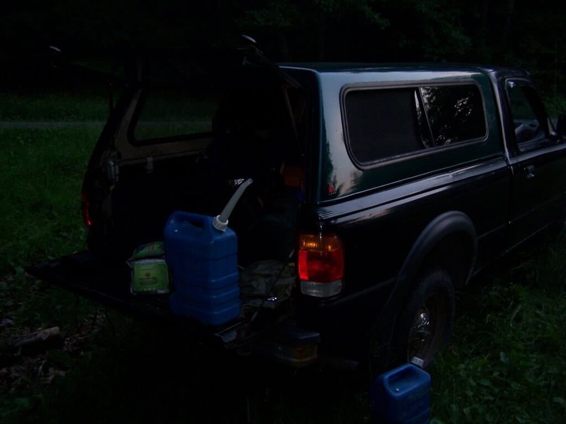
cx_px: 283
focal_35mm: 38
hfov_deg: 49.0
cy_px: 212
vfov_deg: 37.7
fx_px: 621
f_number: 2.8
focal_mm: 6.3
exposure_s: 1/60
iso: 140
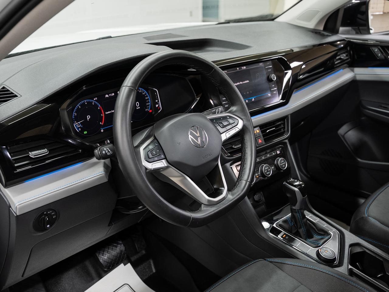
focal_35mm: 38
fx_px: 429
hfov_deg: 48.8
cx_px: 194
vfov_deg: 37.6
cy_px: 146
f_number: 5.6
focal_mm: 35.3
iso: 100
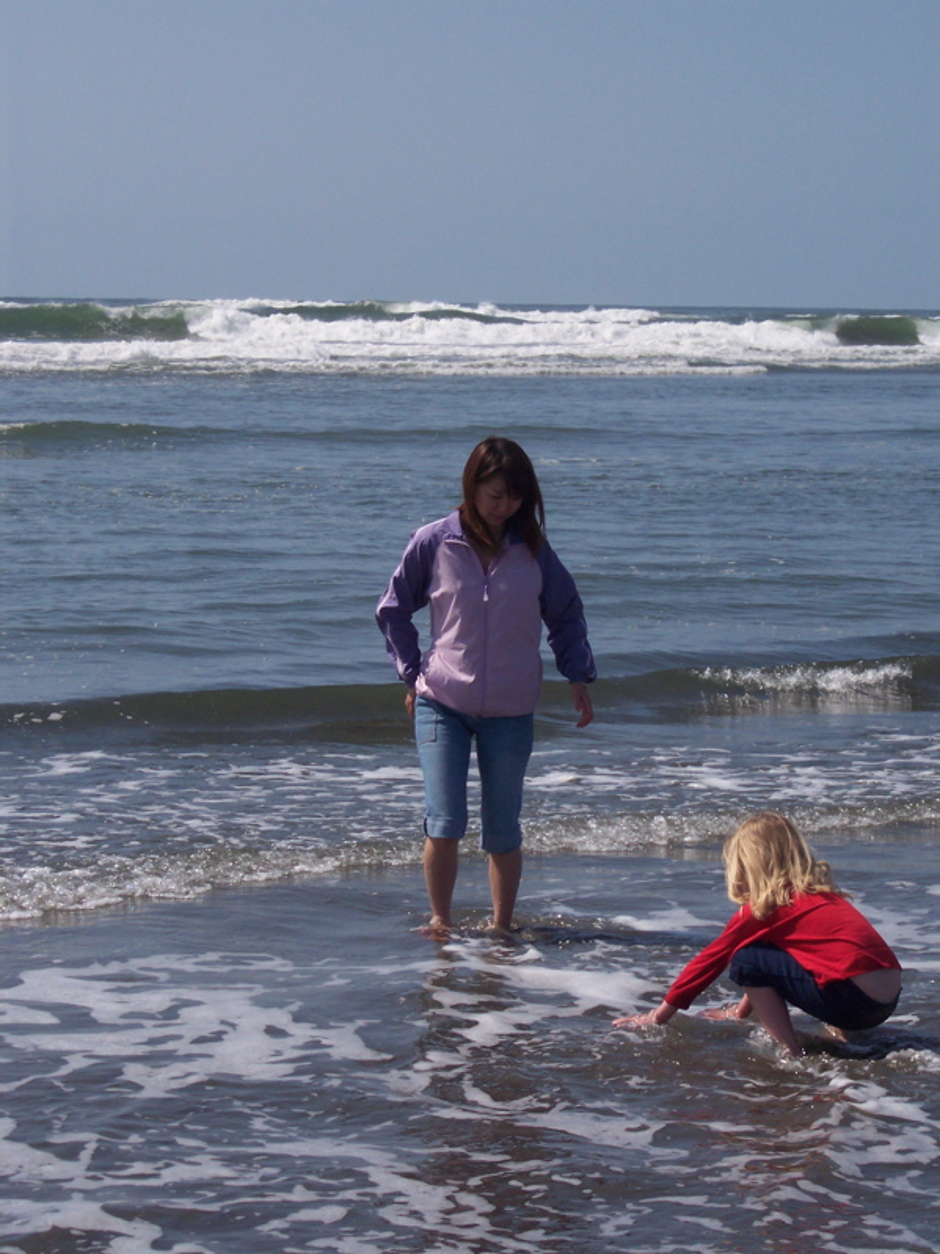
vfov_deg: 17.3
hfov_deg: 13.0
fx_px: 4129
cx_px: 470
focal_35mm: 114
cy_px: 627
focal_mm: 24
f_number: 8
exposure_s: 1/500
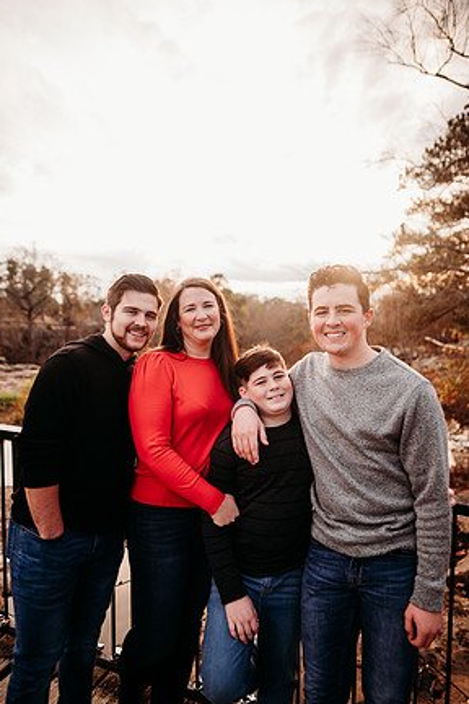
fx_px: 489
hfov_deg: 51.3
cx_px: 226
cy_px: 359
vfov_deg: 71.5
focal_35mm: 25
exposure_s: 1/400
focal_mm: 24
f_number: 2.2
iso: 125
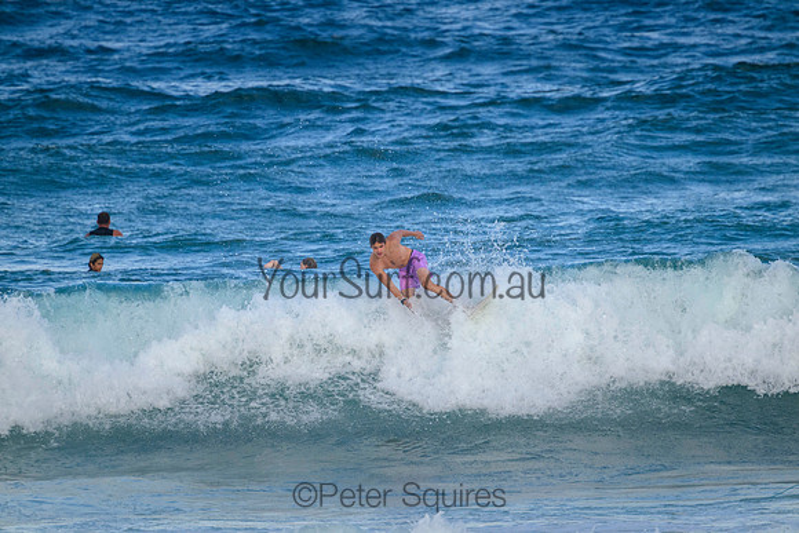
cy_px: 266
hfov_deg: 2.6
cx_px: 400
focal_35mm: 800
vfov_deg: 1.7
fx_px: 17759
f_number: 11
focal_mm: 800
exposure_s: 1/1600
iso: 1400
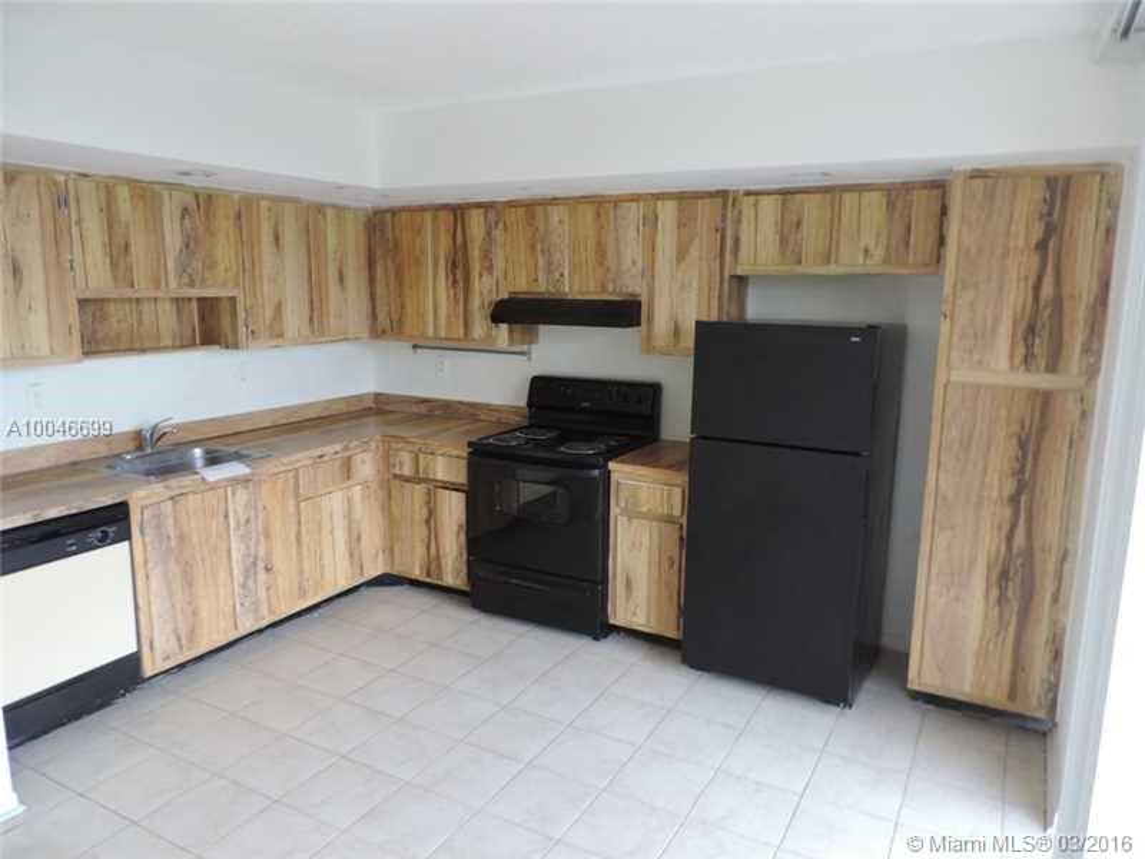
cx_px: 572
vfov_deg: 56.8
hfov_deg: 71.6
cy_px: 430
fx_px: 794
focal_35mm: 24
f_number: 3
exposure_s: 1/30
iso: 280
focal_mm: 4.3
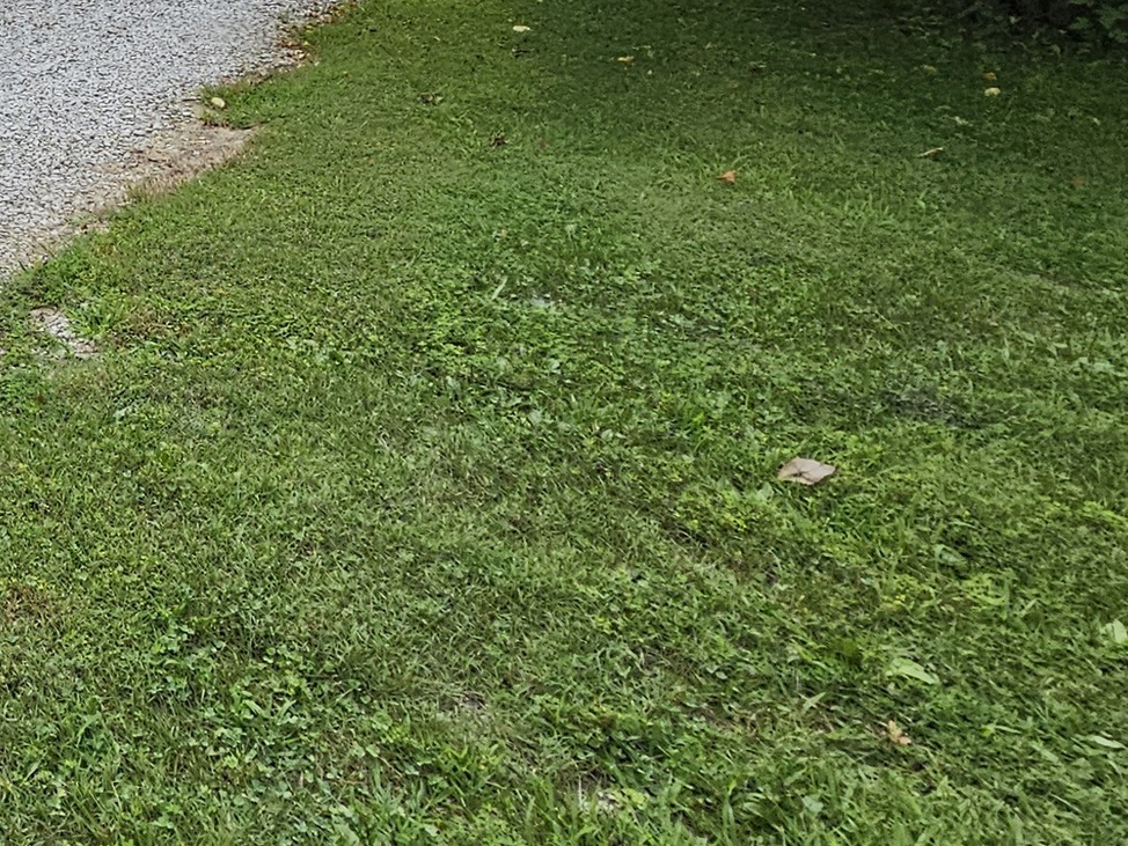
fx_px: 1336
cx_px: -374
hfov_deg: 32.7
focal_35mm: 41
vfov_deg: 30.6
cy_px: -133
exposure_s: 1/559
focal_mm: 2.2
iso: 50
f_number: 2.2
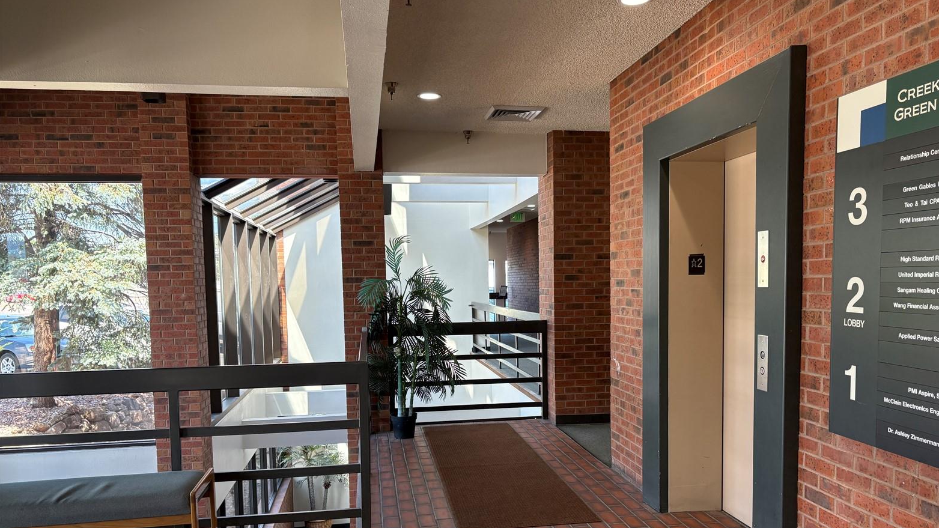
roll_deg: +1.3
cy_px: 330
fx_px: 722
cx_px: 479
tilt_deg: -4.1
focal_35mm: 29
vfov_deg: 39.9
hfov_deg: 66.1
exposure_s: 1/133
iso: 125
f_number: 1.6
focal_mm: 5.96
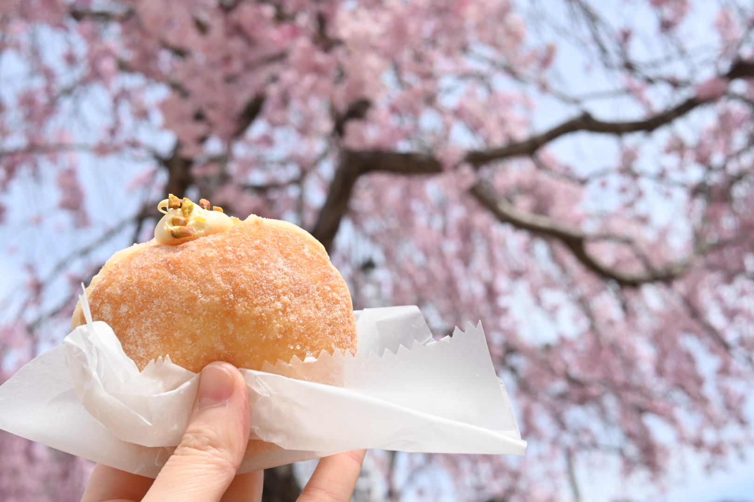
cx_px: 377
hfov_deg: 49.6
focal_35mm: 39
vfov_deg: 34.2
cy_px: 251
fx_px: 817
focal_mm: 26
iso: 100
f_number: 7.1
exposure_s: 1/250
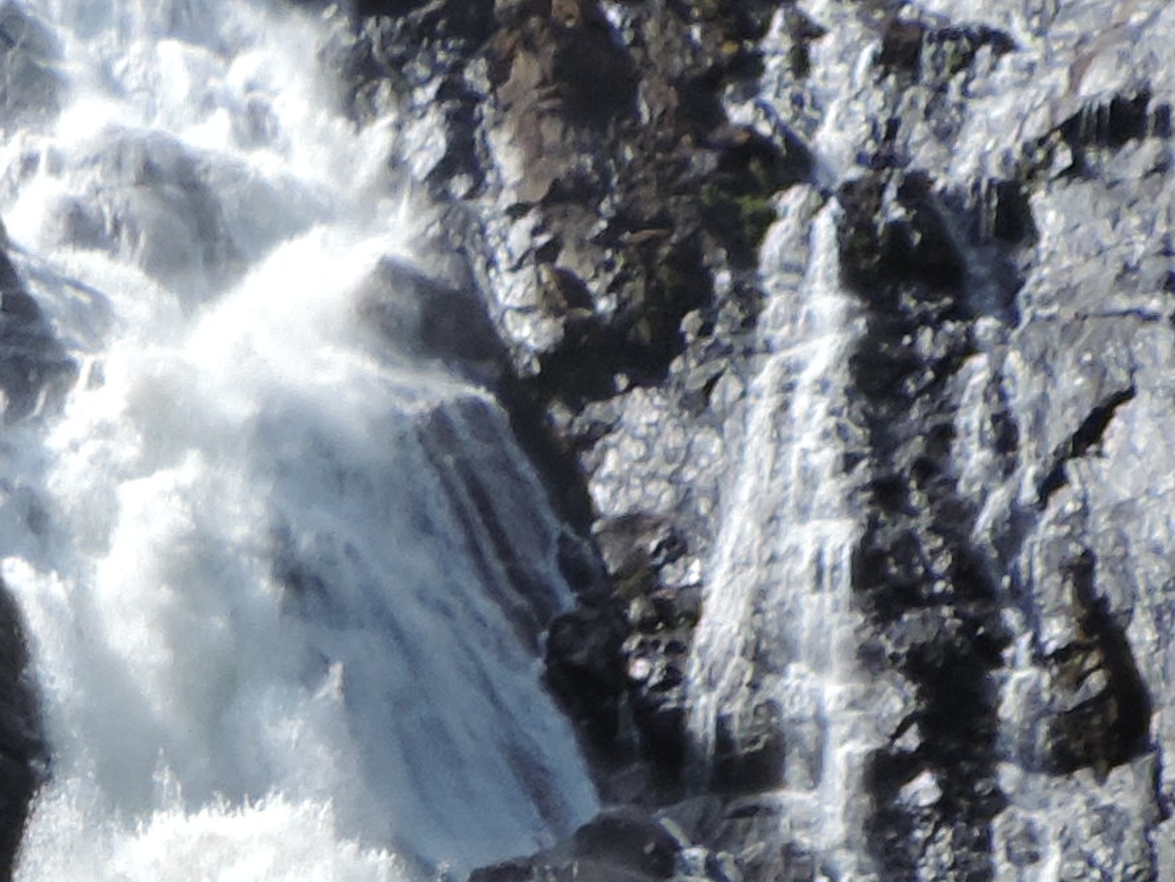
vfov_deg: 10.4
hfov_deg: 14.1
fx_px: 4482
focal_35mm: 132
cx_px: -516
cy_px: 1734
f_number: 3
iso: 80
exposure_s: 1/1000
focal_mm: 4.3
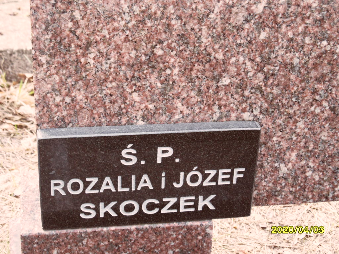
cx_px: 170
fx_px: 783
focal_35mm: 80
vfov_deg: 18.4
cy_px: 127
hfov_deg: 24.4
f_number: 4.2
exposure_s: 1/45
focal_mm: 13.2
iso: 160
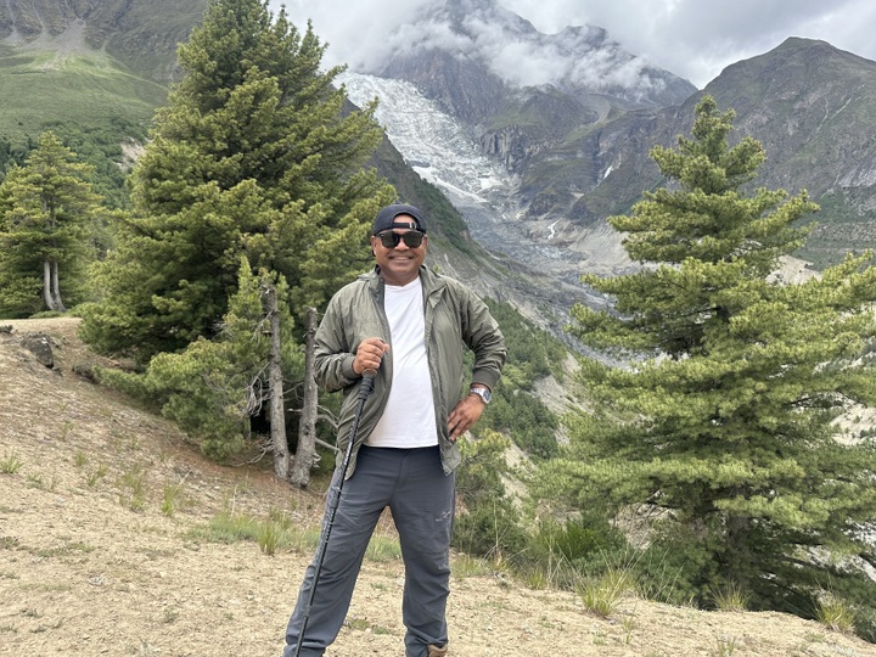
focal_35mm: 30
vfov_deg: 46.8
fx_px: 759
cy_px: 310
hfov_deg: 59.9
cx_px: 405
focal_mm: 6.86
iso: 80
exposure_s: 1/2252
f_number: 1.78
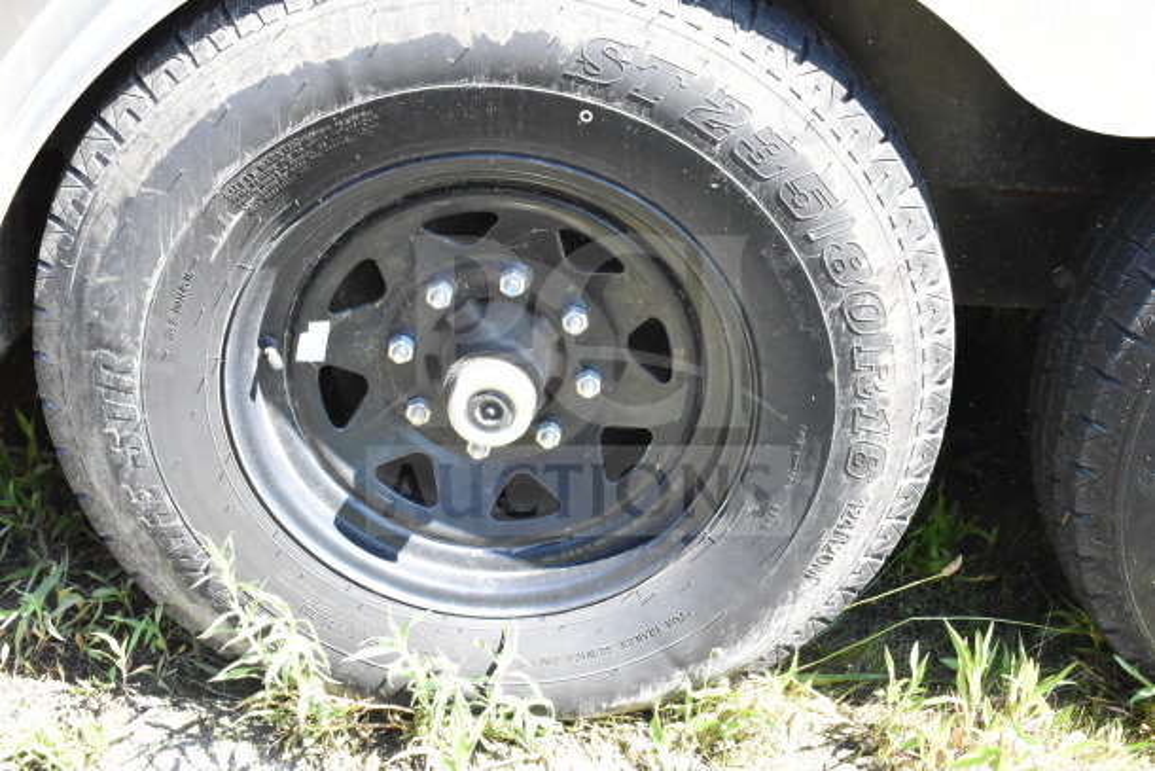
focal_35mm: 44
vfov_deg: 30.9
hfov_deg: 45.0
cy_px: 386
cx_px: 578
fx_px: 1396
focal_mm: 29
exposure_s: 1/500
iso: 6400
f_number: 11
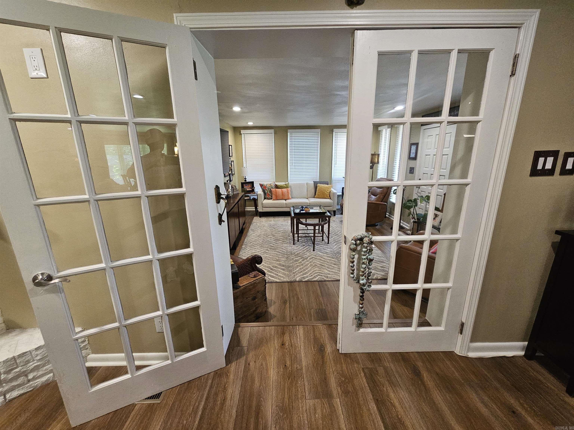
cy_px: 215
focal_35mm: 13
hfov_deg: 106.2
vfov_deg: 89.9
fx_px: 216
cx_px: 287
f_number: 2.2
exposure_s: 1/60
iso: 320
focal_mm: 2.2
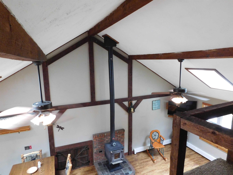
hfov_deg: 73.9
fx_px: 155
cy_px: 88
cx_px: 116
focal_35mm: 23
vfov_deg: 58.9
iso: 400
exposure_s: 1/30
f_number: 3
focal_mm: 4
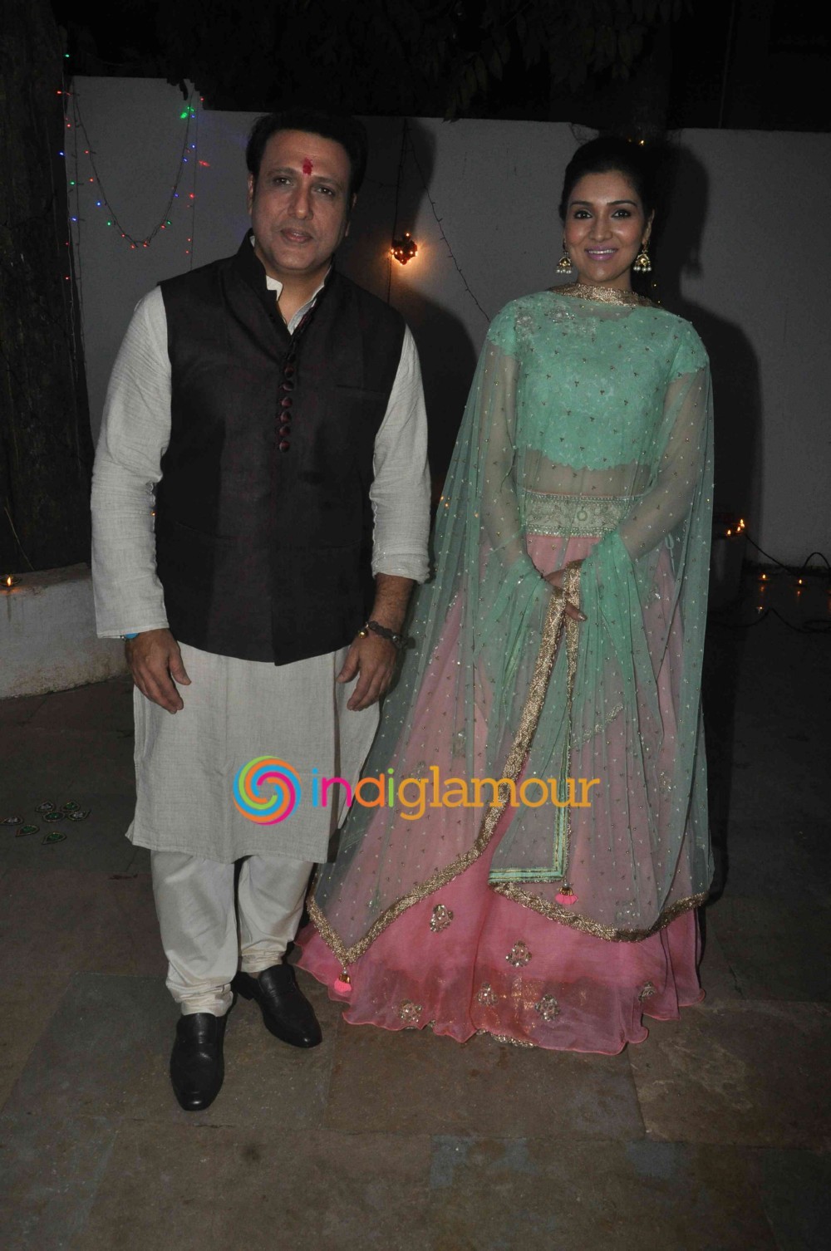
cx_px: 416
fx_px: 1146
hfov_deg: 39.9
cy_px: 626
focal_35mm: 33
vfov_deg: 57.3
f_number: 10
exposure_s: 1/200
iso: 800
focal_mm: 22
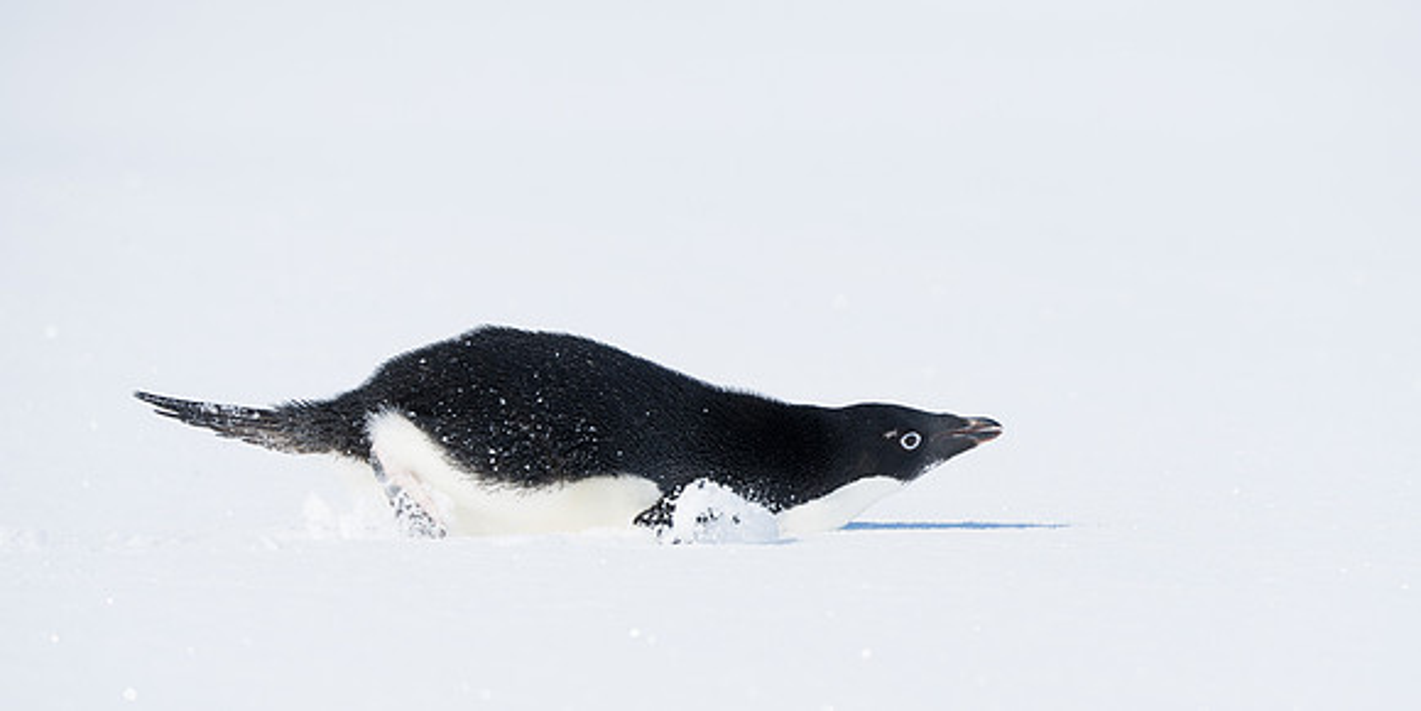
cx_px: 708
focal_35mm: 602
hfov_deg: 3.7
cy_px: 462
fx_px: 22092
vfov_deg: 1.8
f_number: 9
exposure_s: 1/2000
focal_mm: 553
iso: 400
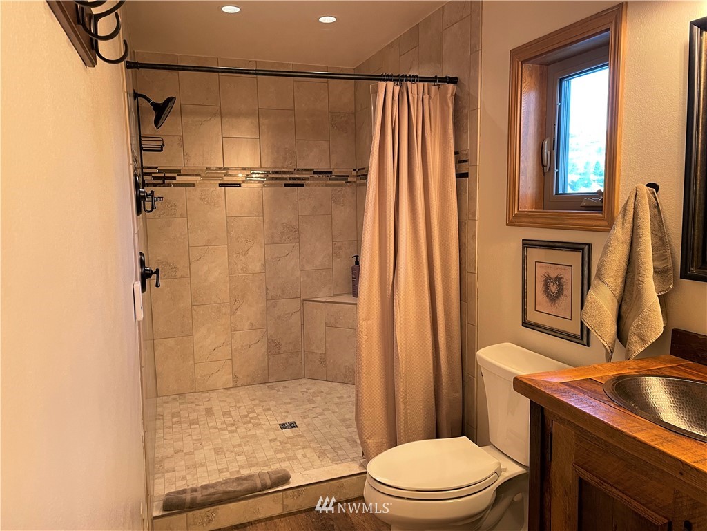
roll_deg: +0.9
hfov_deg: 67.3
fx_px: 531
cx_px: 354
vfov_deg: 53.1
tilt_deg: -6.8
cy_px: 266
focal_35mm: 26
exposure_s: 1/60
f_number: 1.6
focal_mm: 4.2
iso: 125
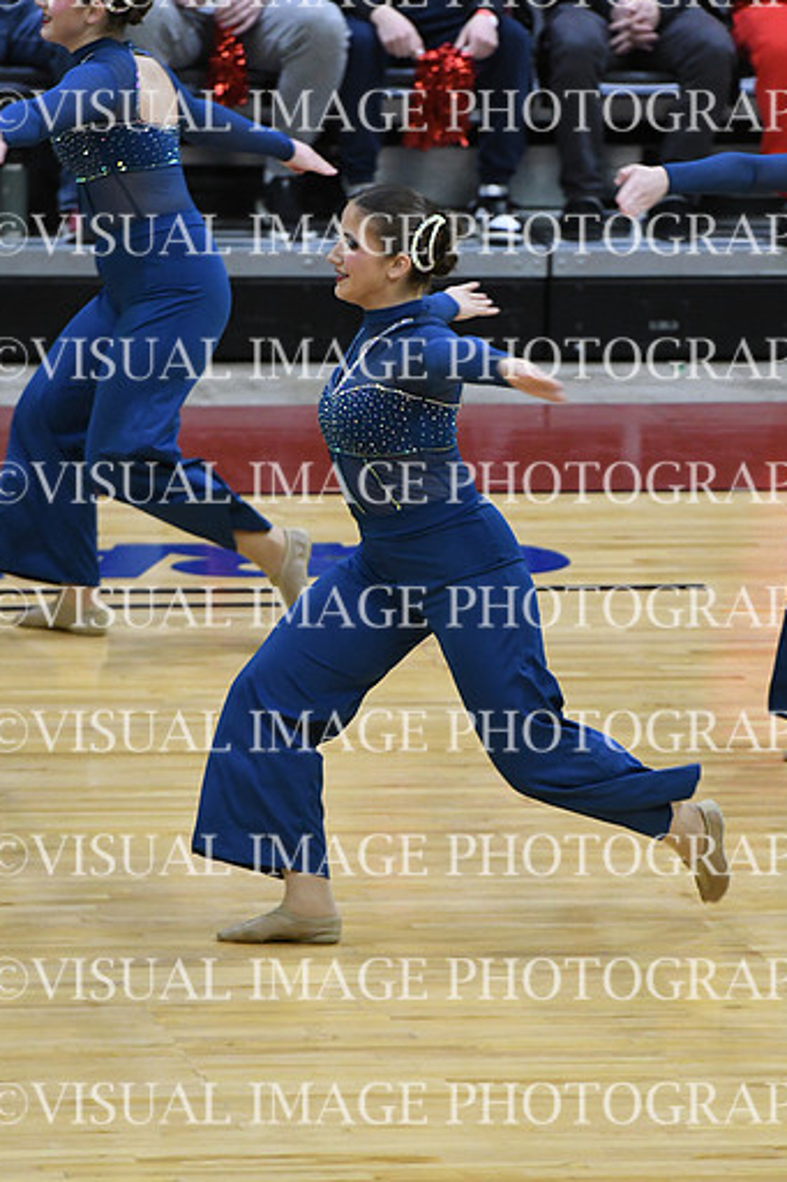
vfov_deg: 6.1
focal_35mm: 340
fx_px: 11156
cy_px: 545
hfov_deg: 4.0
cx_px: 430
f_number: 3.5
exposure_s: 1/400
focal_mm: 200
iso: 4000
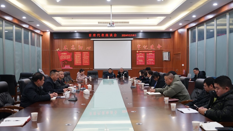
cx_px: 117
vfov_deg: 32.0
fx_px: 229
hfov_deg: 54.0
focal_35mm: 37
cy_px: 67
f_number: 4.5
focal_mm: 35
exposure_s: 1/50
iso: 2000
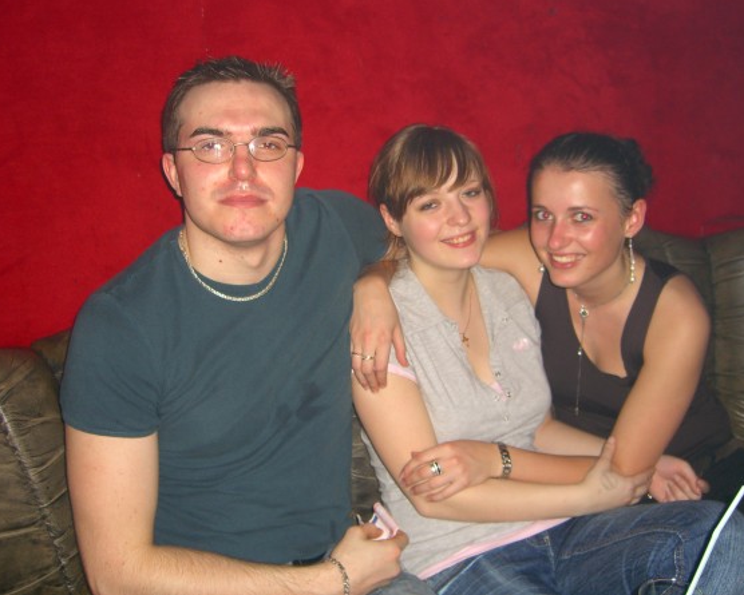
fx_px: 881
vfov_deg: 37.3
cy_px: 295
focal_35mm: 40
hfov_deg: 45.8
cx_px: 389
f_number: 2.8
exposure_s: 1/60
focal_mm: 7.9
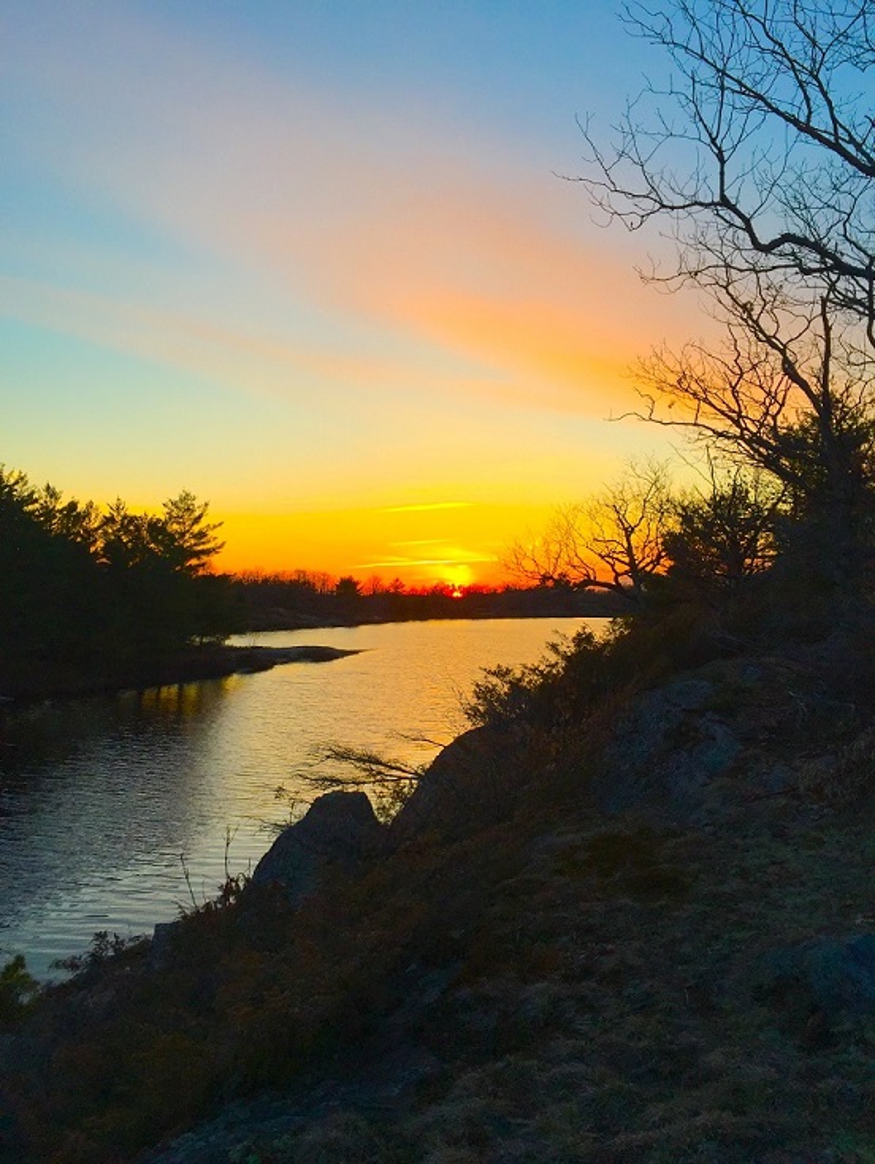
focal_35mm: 29
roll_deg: -1.5
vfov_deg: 61.6
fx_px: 977
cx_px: 438
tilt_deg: -2.3
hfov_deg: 48.3
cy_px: 582
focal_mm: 4.15
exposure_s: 1/434
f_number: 2.2
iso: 32
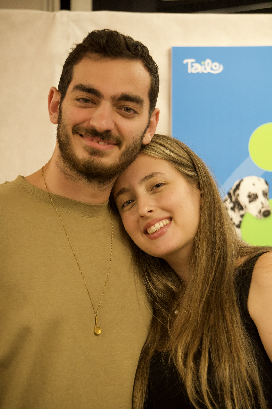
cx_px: 136
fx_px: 1751
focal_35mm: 154
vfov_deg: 13.3
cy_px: 204
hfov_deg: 8.9
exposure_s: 1/200
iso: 4000
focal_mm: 103
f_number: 5.6
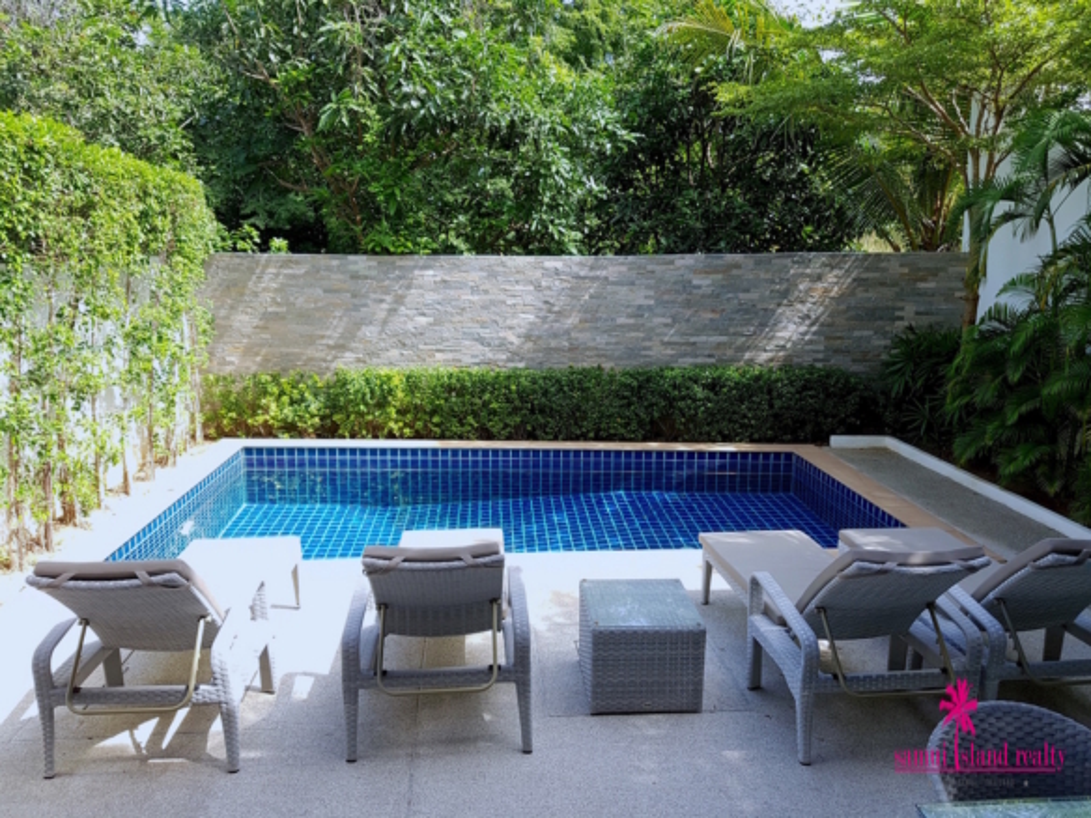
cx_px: 546
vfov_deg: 53.1
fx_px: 819
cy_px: 409
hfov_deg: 67.3
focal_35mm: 26
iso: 50
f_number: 1.7
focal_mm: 4.2
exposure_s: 1/367
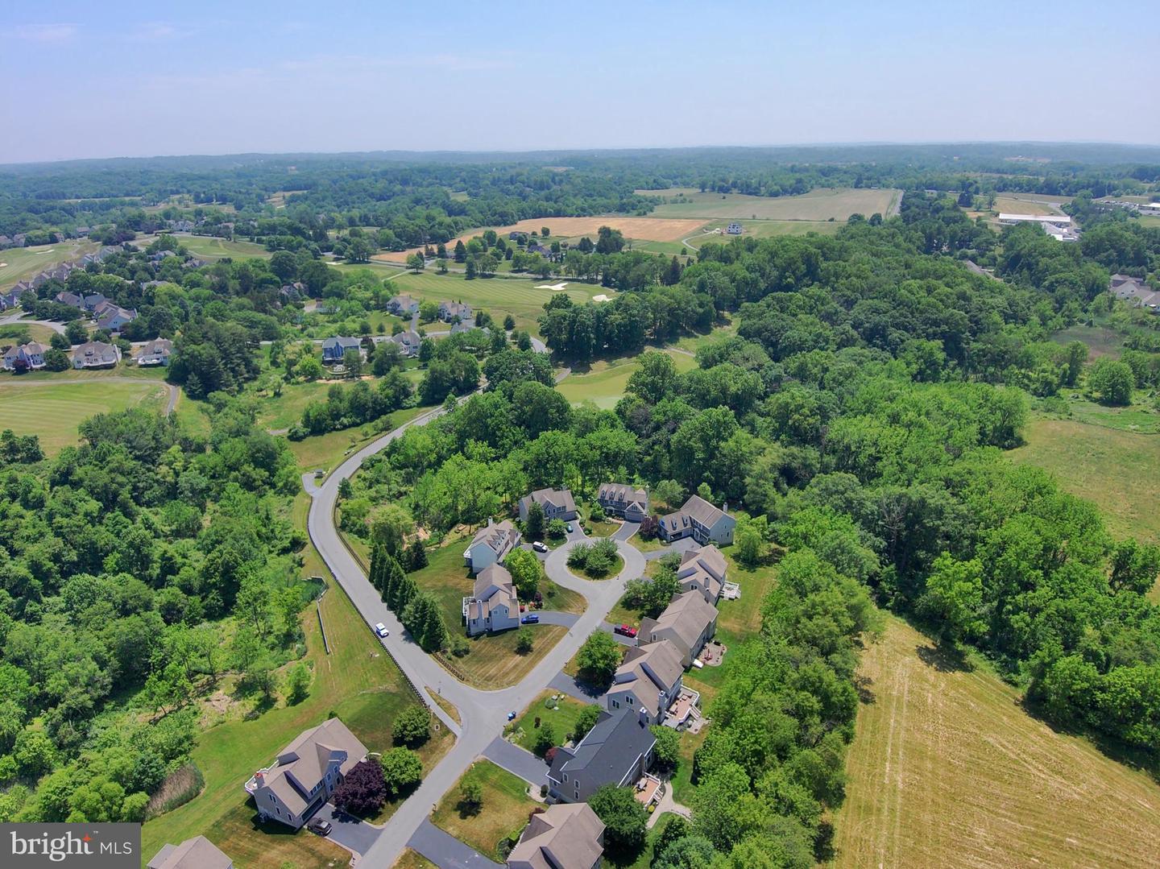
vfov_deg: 63.4
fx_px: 703
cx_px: 580
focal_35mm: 21
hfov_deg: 79.0
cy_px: 434
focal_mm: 3.7
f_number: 2.8
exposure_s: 1/1131
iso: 100
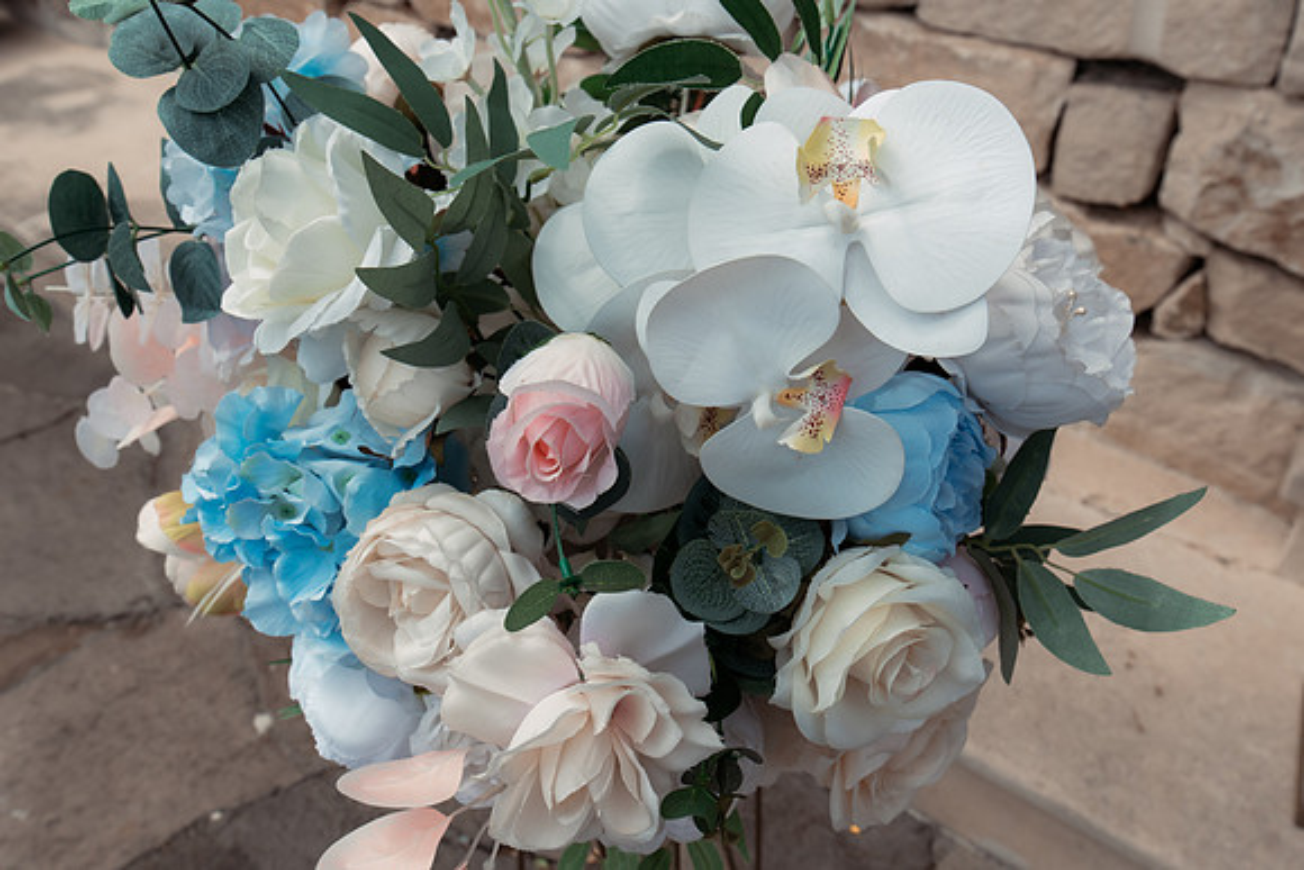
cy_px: 435
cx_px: 652
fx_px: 1087
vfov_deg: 43.6
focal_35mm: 30
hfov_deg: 61.9
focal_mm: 30
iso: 800
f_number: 10
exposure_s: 1/400
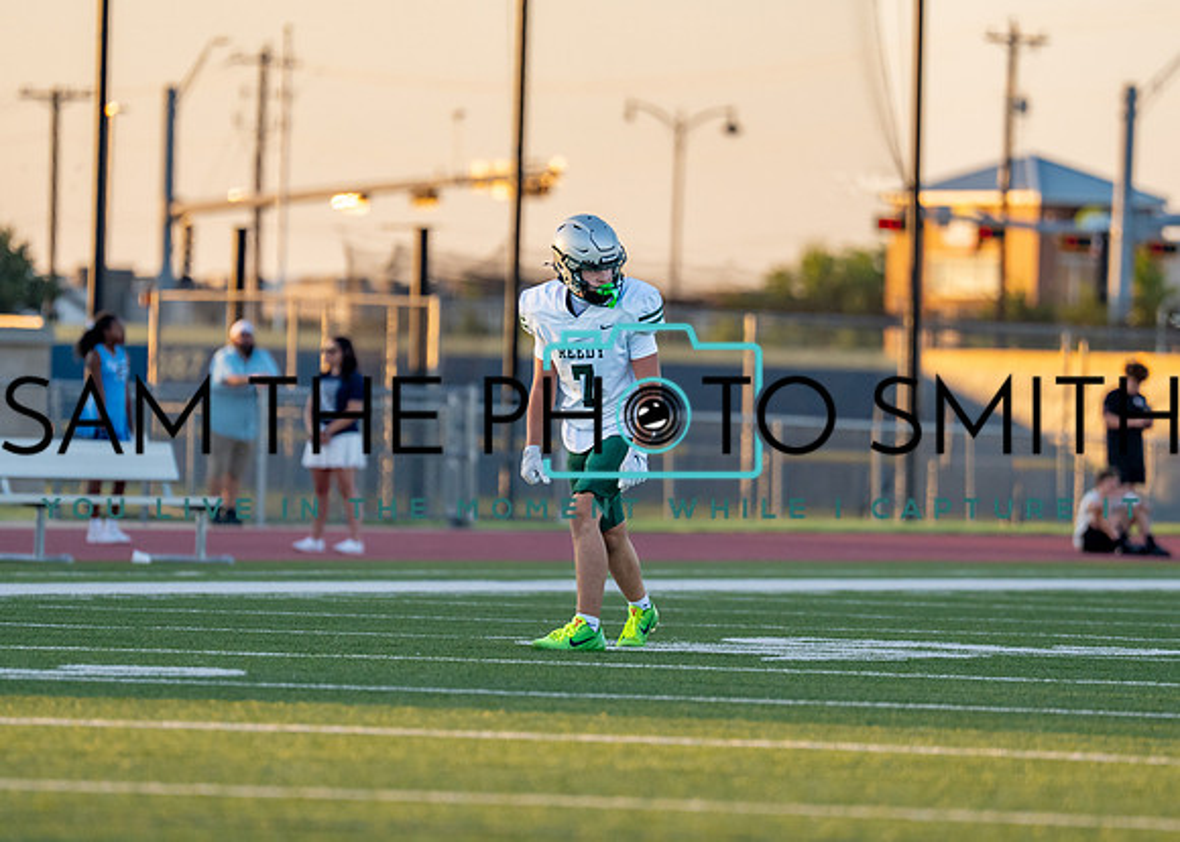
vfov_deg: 4.5
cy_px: 413
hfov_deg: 6.3
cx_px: 604
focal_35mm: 322
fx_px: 10798
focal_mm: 200
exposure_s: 1/2500
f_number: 2.8
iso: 800
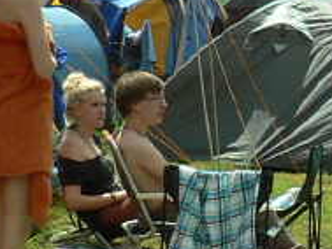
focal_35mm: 185
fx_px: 1775
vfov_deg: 8.0
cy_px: -39
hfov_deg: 9.7
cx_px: 720
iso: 64
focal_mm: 6
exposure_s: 1/400
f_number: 4.5
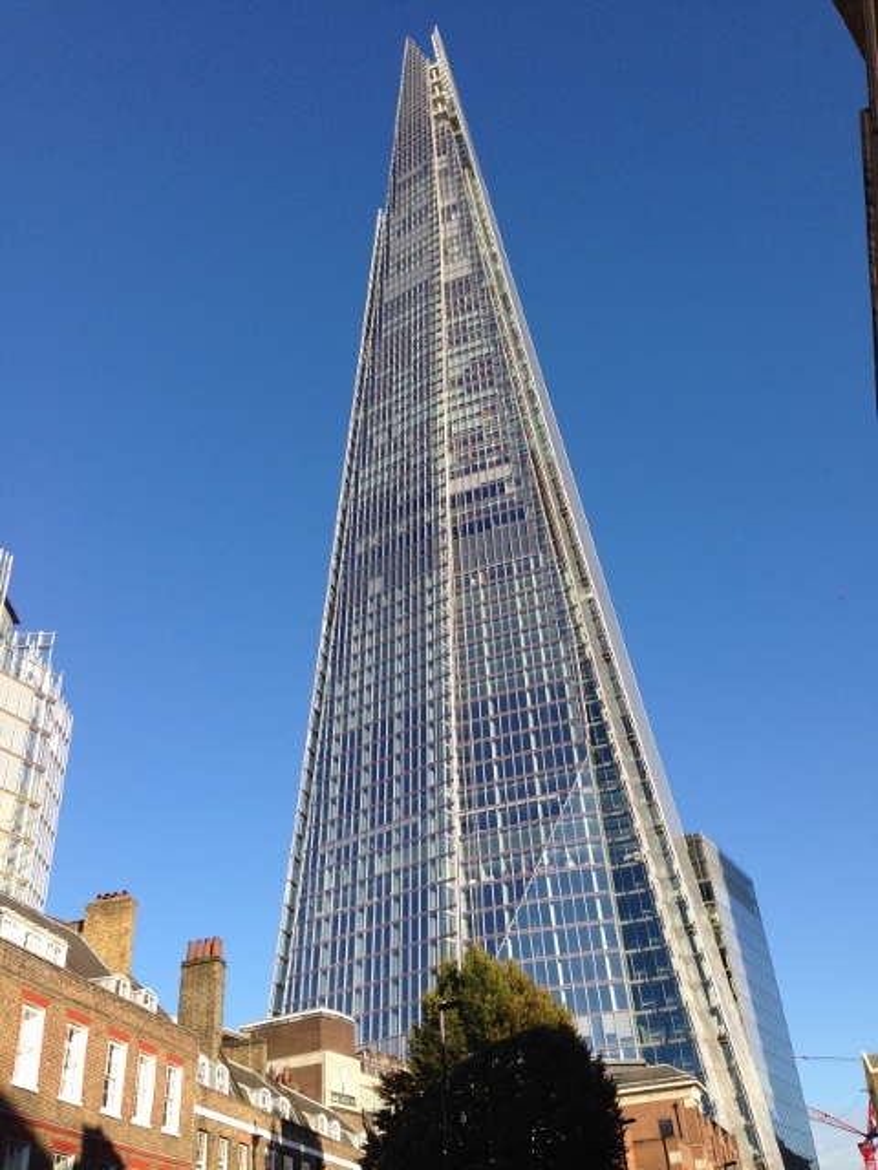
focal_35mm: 33
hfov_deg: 42.9
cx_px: 439
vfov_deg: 55.4
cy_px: 585
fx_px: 1116
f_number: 2.4
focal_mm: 4.12
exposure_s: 1/889
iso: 50
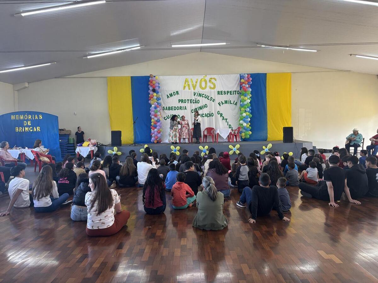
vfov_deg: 53.1
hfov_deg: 67.3
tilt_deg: -2.1
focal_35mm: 26
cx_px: 189
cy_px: 142
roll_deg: +1.3
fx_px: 284
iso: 160
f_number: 1.6
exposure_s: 1/60
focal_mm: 5.96
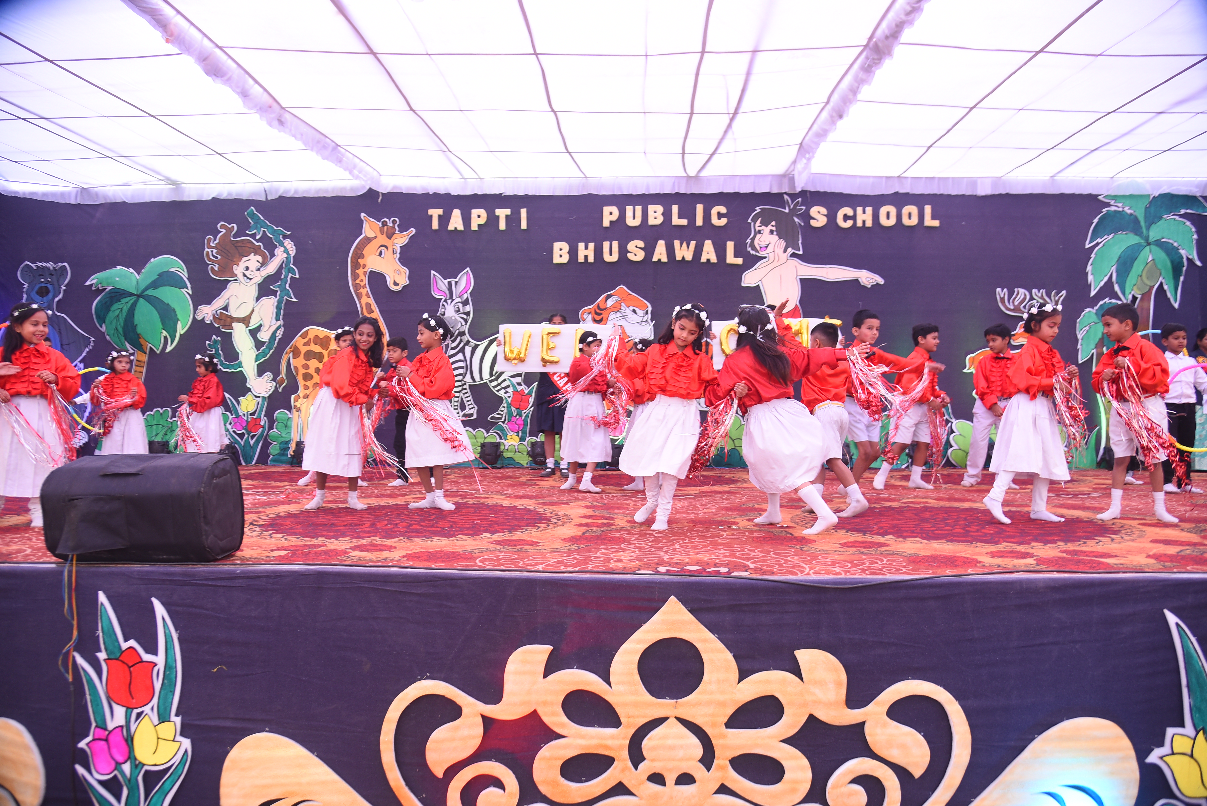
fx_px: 805
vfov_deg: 53.2
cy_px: 403
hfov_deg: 73.7
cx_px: 604
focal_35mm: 24
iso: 200
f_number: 4.5
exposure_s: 1/160
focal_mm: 24
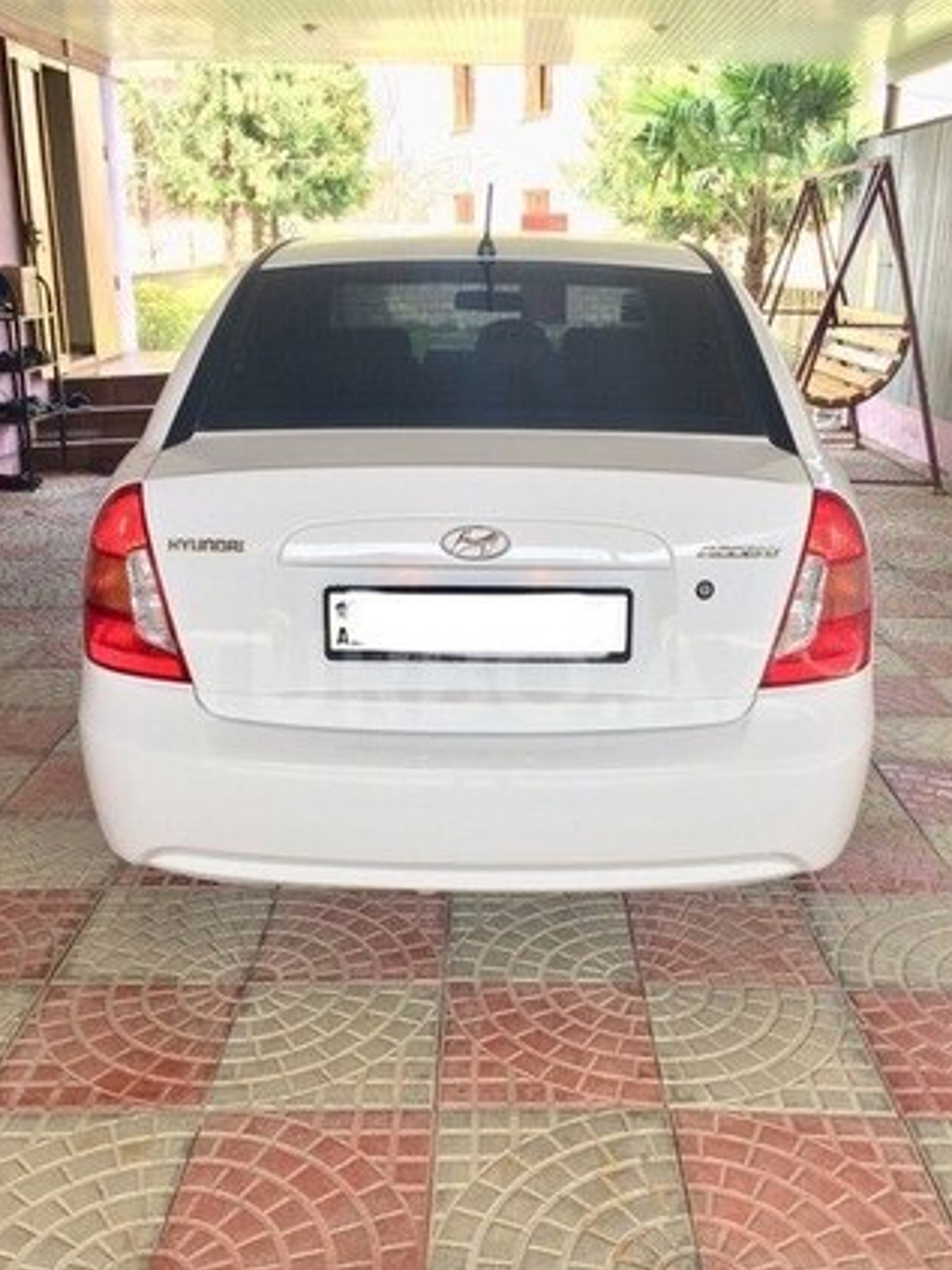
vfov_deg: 53.9
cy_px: 676
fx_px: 1247
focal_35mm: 34
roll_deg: -0.5
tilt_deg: -20.7
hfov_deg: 41.8
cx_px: 484
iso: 50
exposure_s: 1/100
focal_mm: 4.15
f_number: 2.2
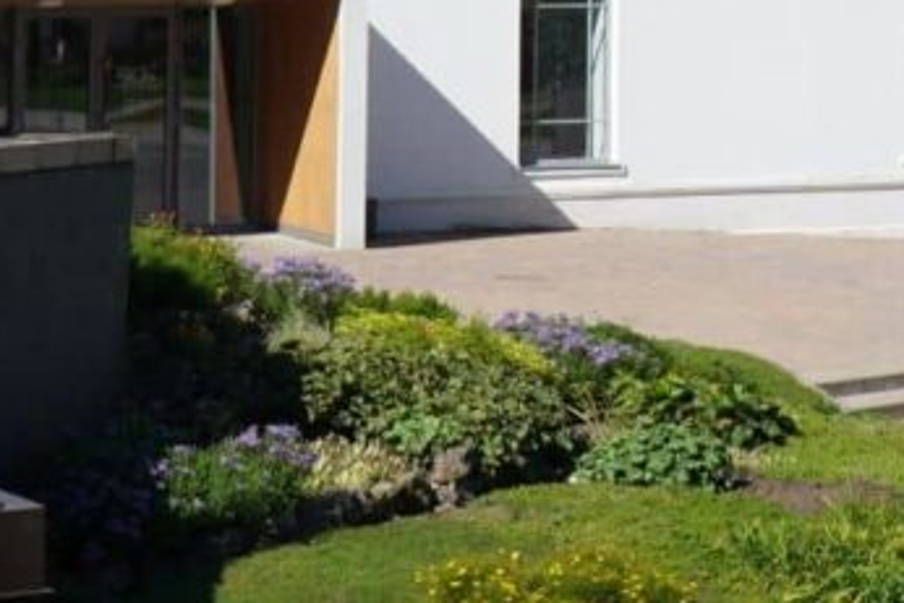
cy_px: -441
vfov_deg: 9.8
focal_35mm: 133
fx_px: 3341
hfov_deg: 15.2
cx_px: 865
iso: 100
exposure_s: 1/250
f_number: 8
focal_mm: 20
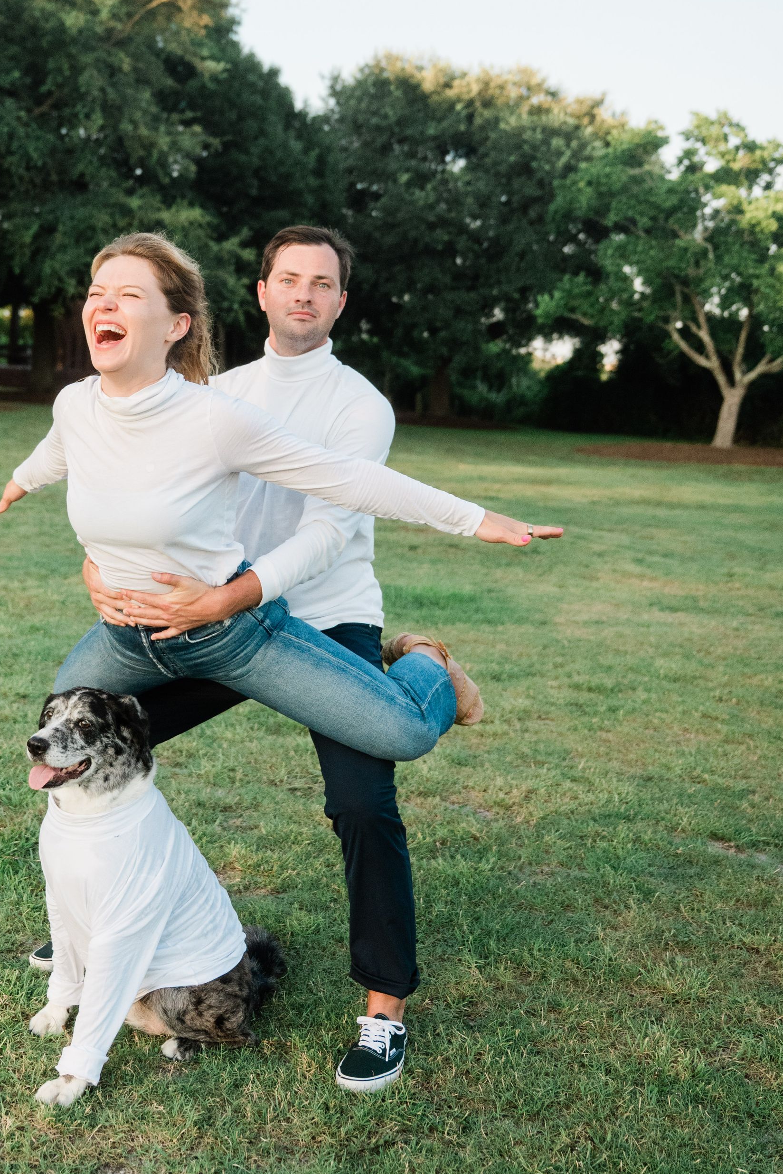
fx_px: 1533
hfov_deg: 28.3
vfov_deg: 41.7
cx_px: 207
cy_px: 451
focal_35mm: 47
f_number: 2.8
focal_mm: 31
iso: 1600
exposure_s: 1/6400
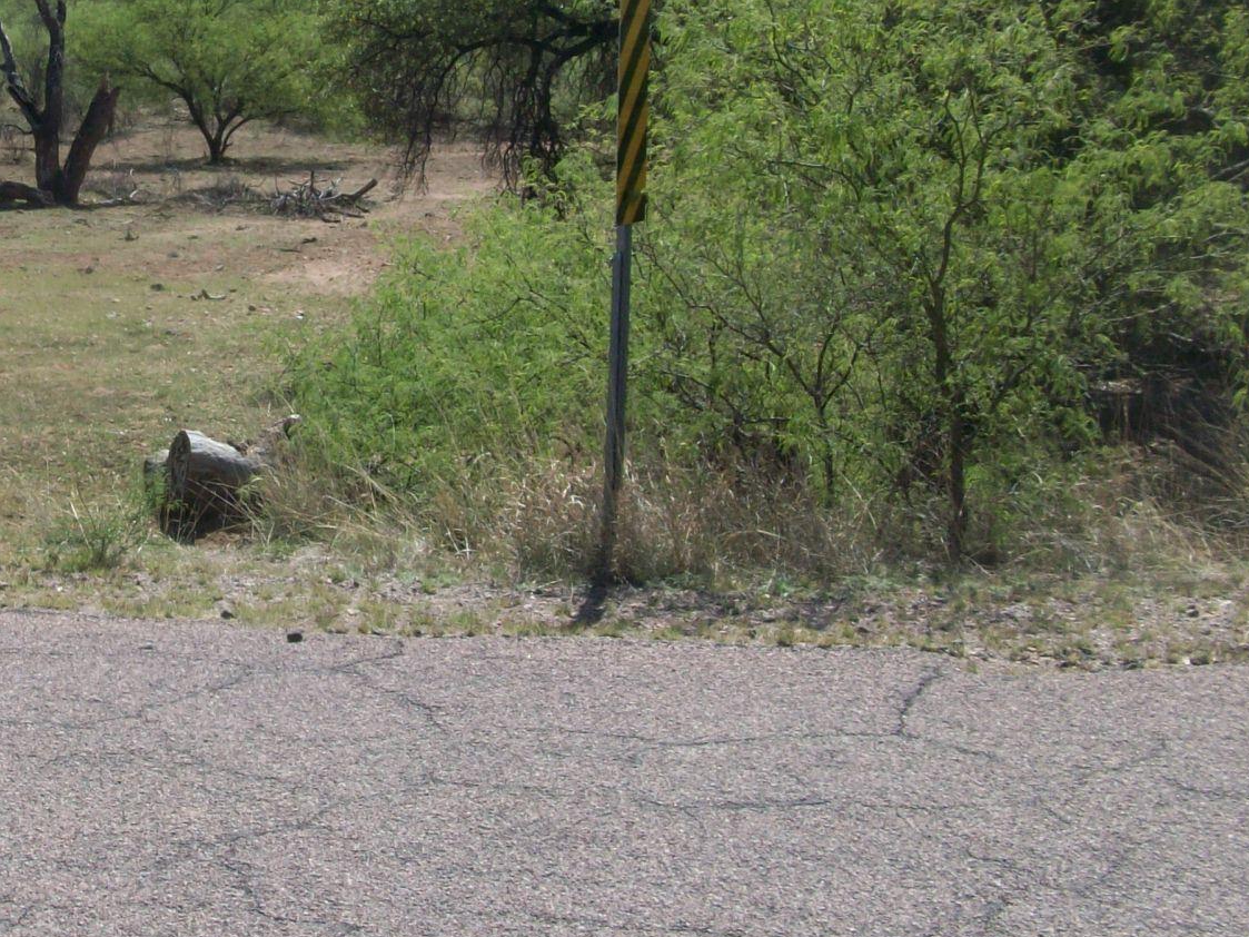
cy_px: 106
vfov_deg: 23.1
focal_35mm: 62
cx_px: 230
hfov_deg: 30.4
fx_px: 2237
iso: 64
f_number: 5.5
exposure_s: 1/325
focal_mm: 5.7
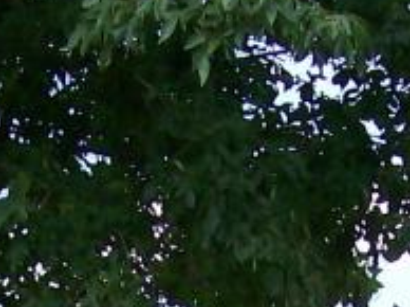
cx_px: 277
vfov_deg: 6.0
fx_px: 2815
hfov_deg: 8.3
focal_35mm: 238
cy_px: 680
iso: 80
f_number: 2.7
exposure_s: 1/540
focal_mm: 6
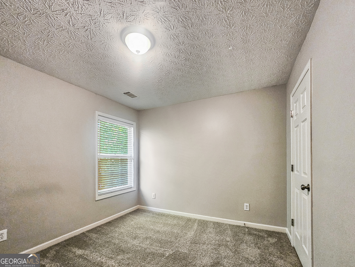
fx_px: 133
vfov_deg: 89.9
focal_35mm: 13
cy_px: 134
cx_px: 178
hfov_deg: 106.2
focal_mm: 2.2
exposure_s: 1/60
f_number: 2.2
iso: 320
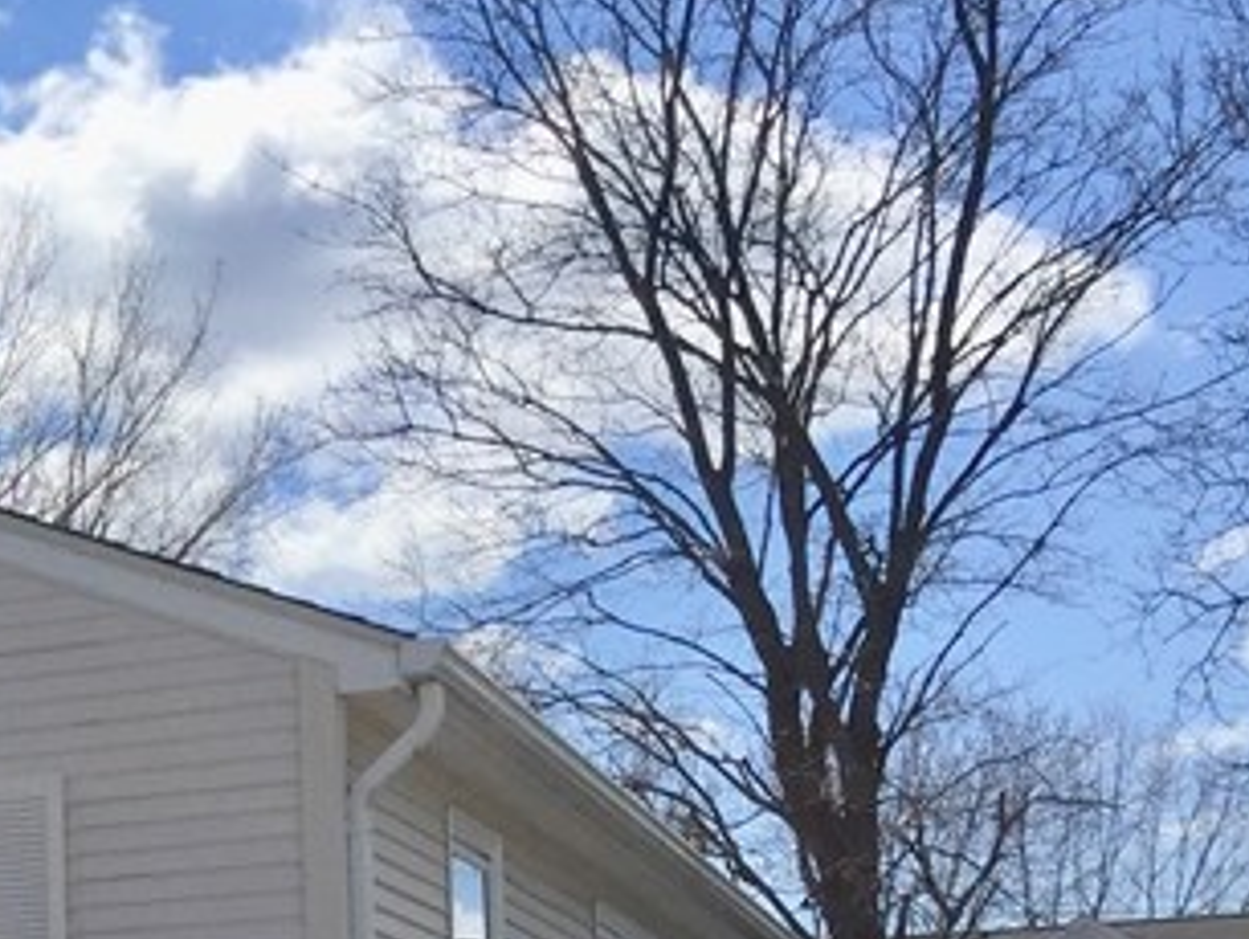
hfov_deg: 17.6
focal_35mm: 97
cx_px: -763
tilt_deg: +1.2
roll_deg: +0.6
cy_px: 1278
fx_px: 3503
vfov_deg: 14.5
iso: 32
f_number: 2.2
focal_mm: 4.15
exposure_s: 1/3597
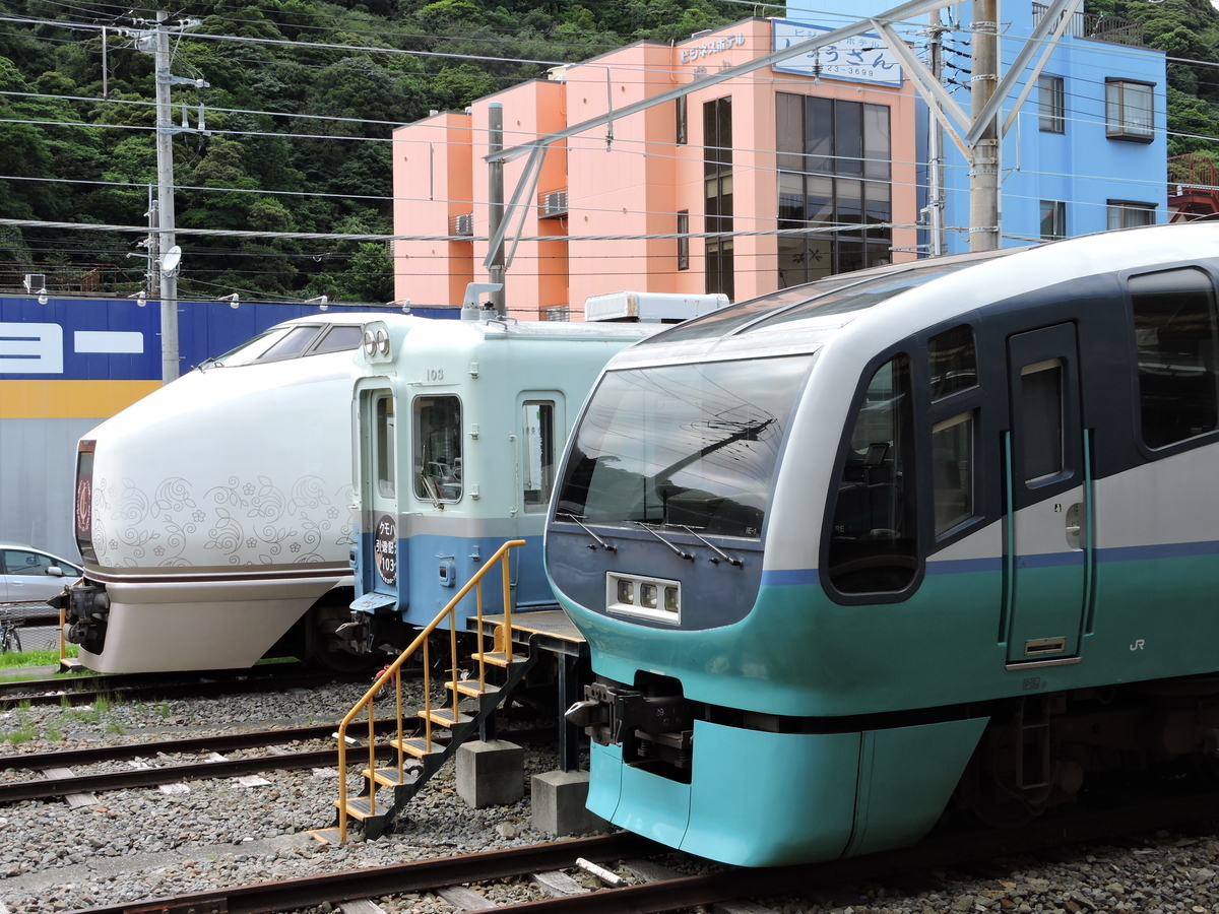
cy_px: 457
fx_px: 1761
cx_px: 610
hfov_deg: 38.2
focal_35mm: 50
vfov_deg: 29.1
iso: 100
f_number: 4.5
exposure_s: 1/250
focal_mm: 9
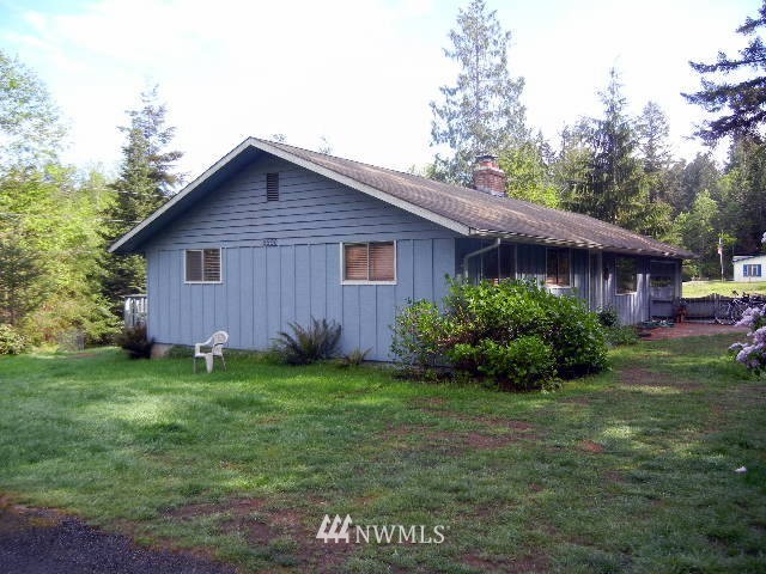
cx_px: 383
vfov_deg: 46.8
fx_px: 664
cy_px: 287
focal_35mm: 30
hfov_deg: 60.0
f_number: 3.5
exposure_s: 1/338
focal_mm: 5.4
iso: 160
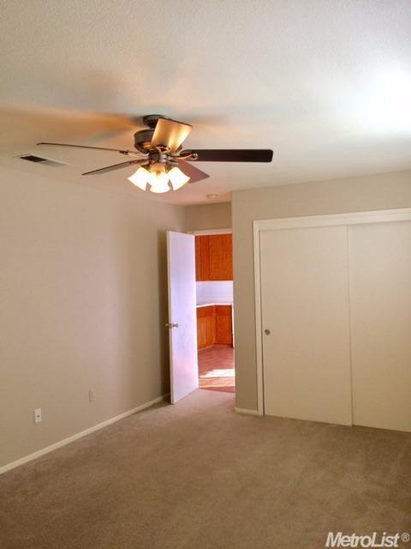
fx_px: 459
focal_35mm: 29
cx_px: 206
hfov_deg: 48.2
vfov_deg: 61.7
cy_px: 274
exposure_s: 1/40
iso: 32
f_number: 2.2
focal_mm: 4.15
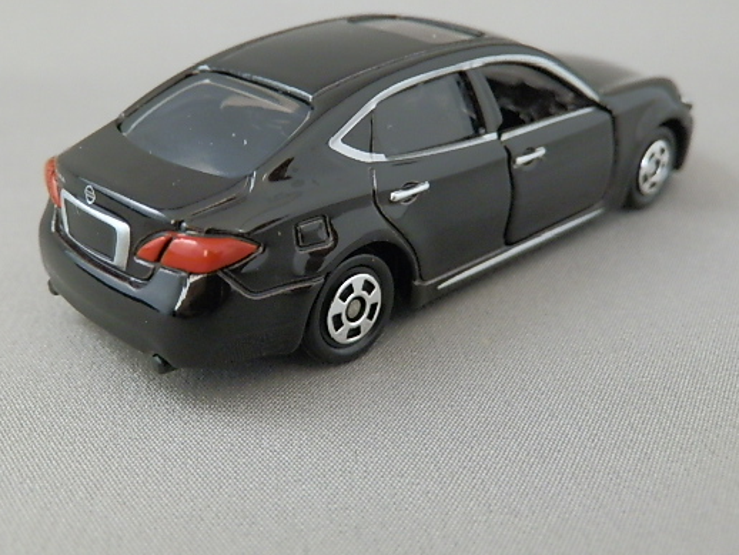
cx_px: 332
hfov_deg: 44.7
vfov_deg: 34.3
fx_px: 897
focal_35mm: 42
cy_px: 235
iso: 250
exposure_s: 1/8
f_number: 3.5
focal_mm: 6.17
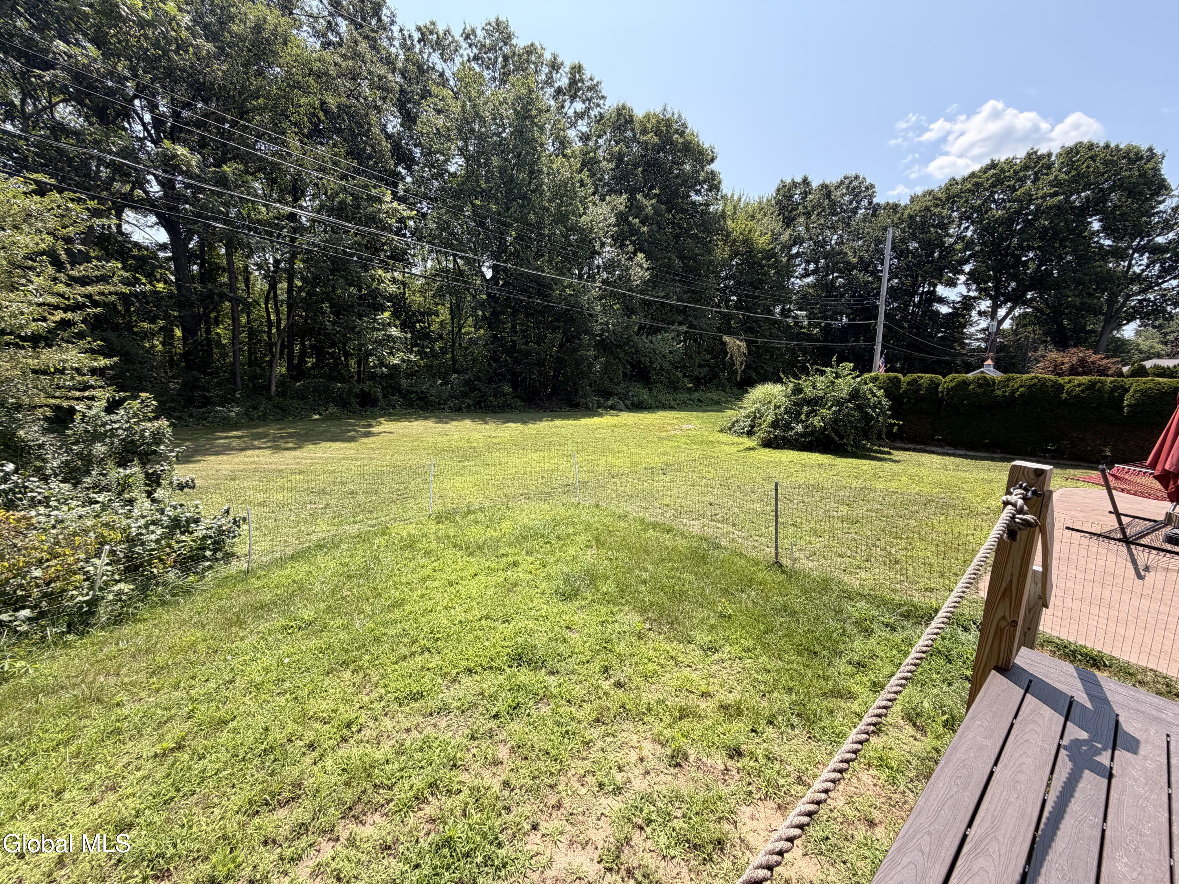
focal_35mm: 14
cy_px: 442
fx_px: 477
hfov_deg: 102.1
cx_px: 590
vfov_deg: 85.7
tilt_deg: -9.6
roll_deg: -0.9
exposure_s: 1/651
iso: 40
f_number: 2.2
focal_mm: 2.22
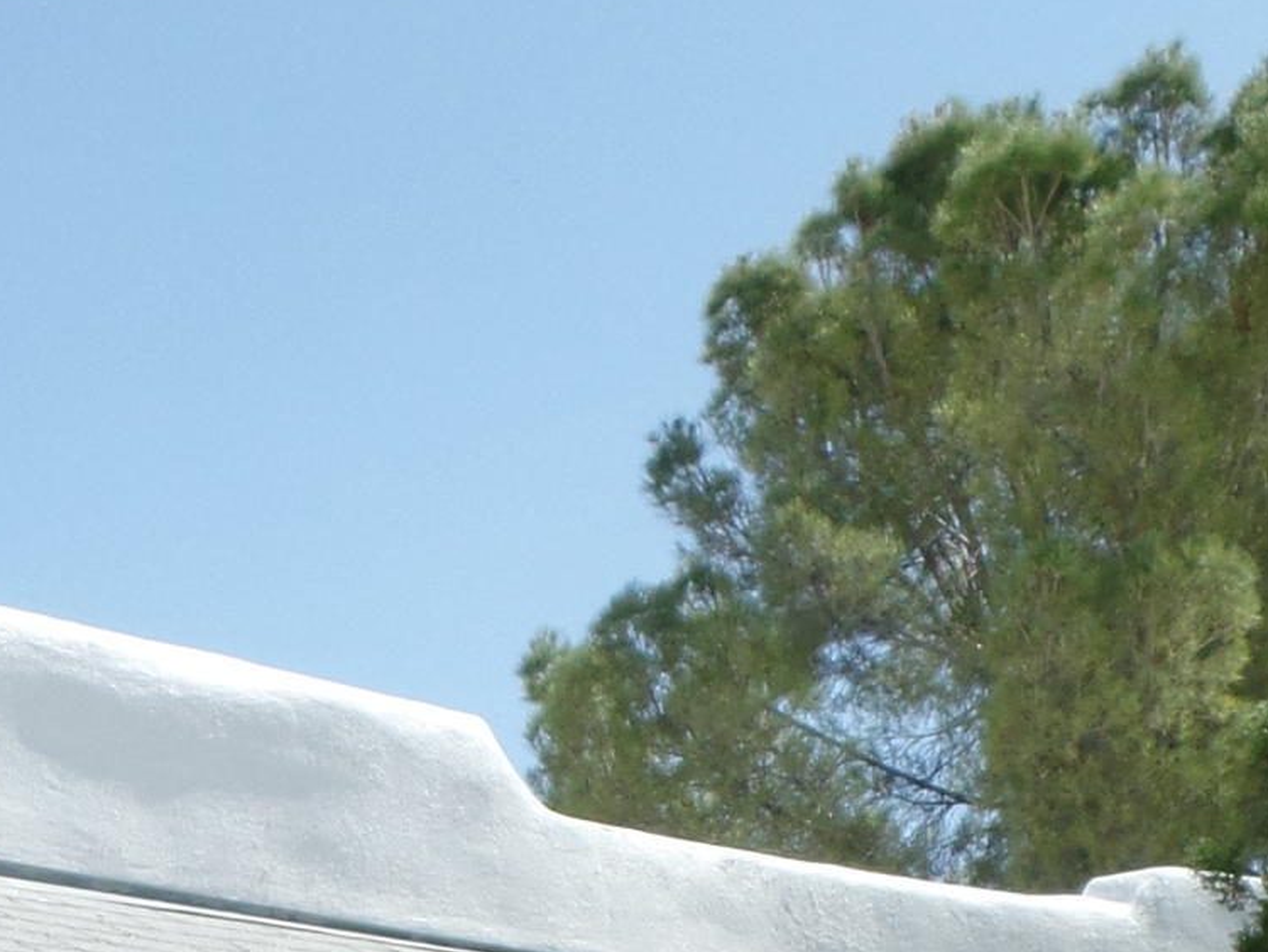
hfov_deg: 20.4
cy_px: 1694
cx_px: -108
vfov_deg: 14.3
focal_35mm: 92
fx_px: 3371
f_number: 3.5
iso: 80
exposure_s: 1/500
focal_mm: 4.1
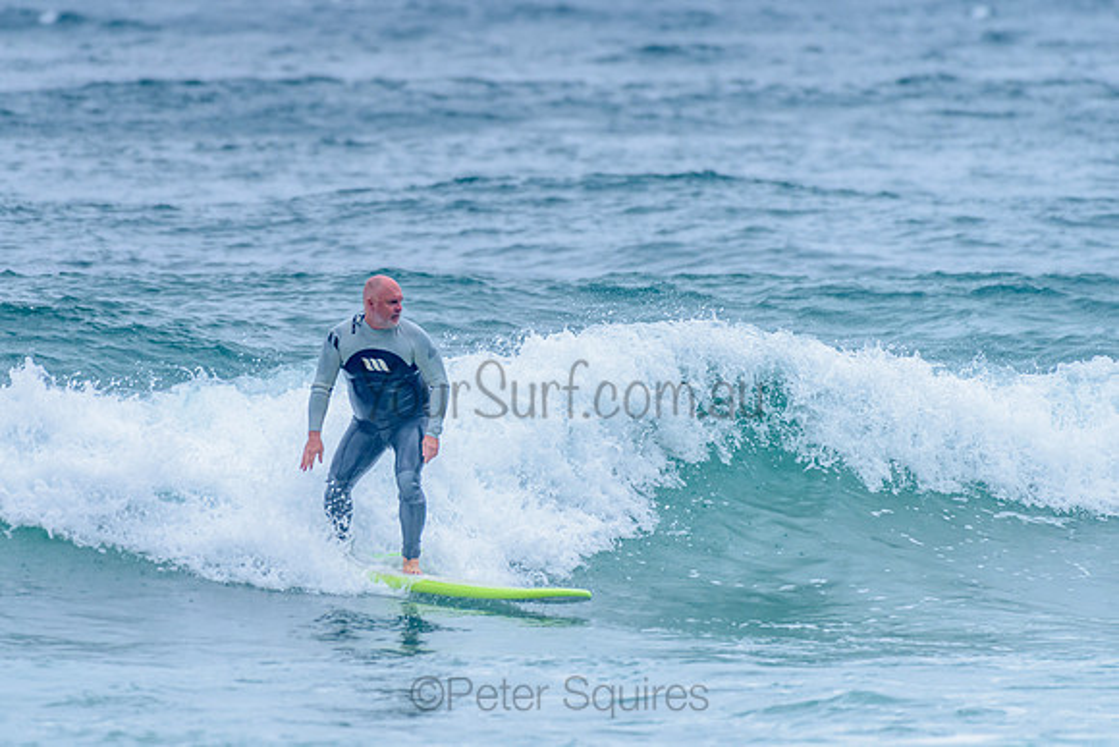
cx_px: 444
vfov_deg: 2.2
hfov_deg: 3.3
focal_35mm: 628
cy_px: 296
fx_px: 19516
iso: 500
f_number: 5.6
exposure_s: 1/2000
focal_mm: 500
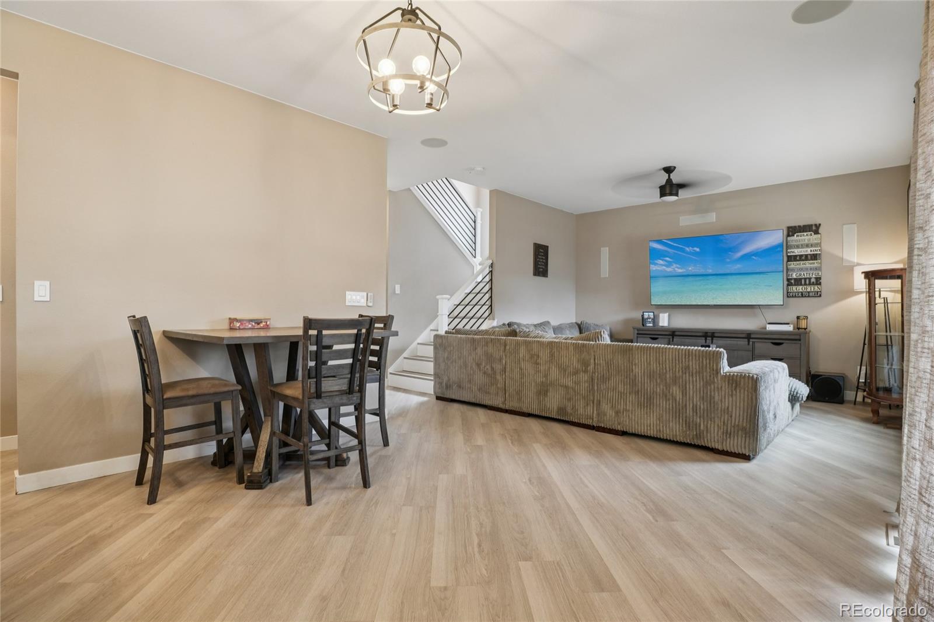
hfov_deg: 95.0
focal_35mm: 16
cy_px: 311
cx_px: 467
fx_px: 428
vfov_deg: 72.0
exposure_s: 1/10
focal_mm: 11
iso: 400
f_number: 8
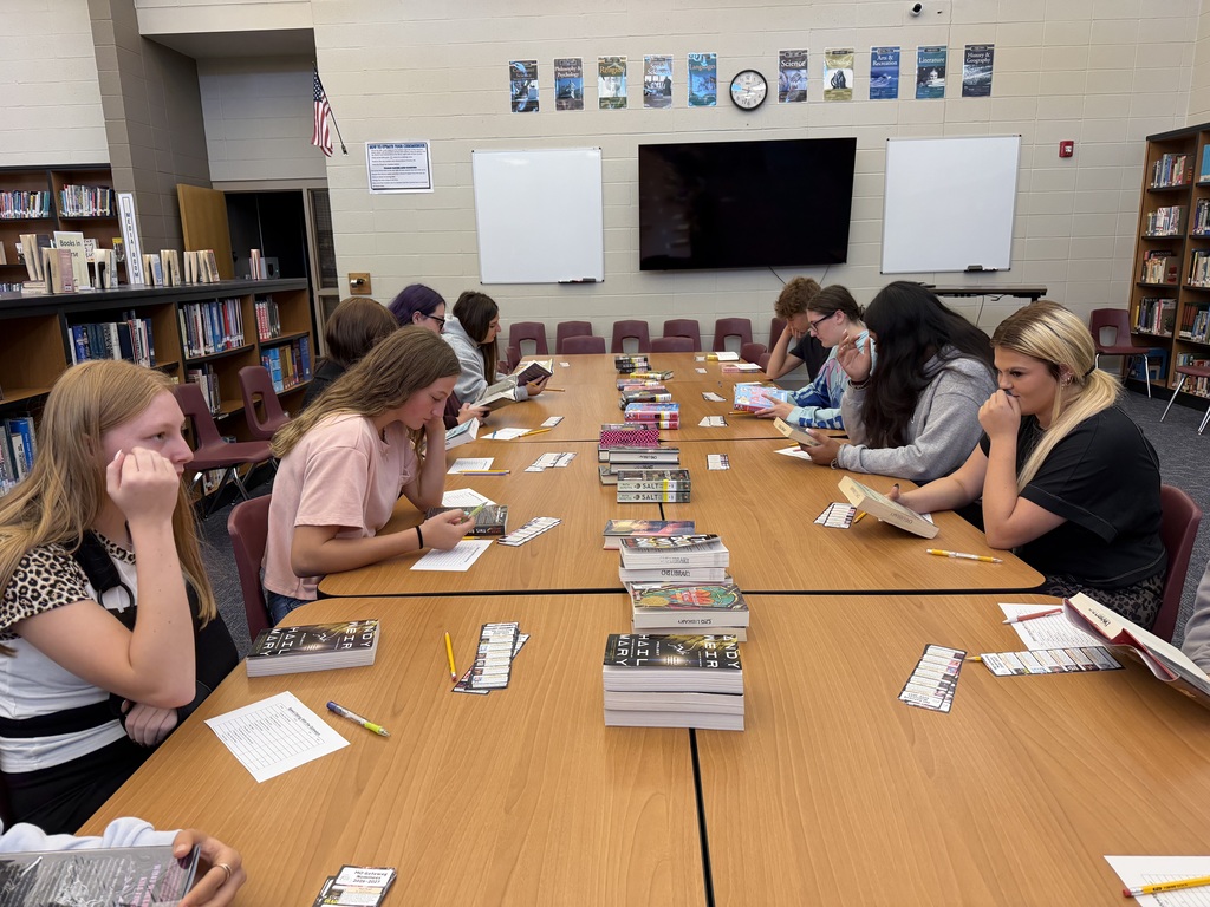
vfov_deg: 56.8
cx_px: 605
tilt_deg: -13.3
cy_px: 454
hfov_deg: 71.6
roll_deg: +1.6
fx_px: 839
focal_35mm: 24
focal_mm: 6.76
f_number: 1.78
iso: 200
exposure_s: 1/120
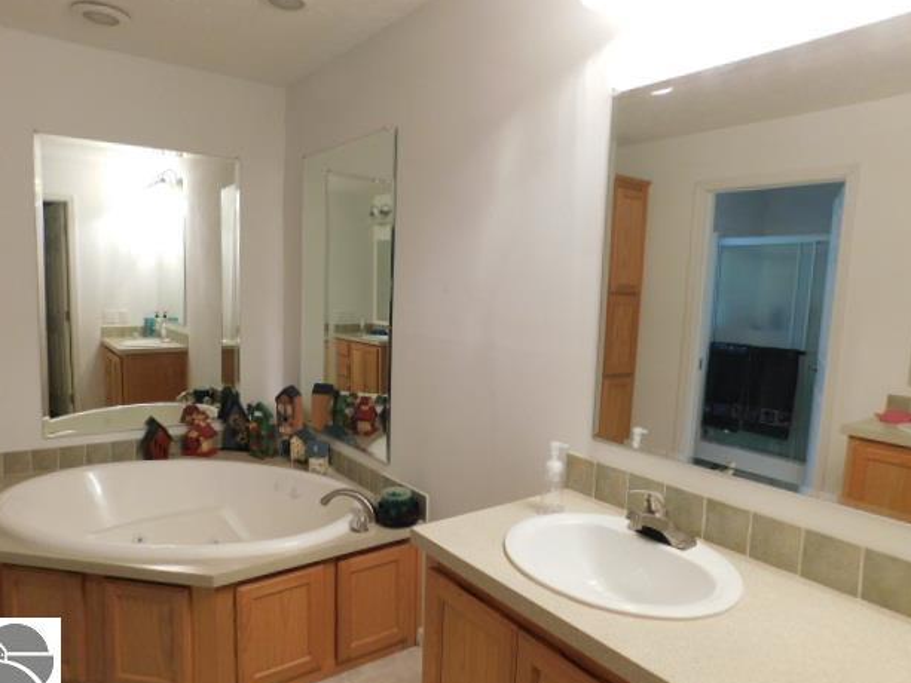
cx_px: 440
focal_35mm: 24
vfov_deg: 56.8
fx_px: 632
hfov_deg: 71.6
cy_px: 349
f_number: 3
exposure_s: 1/30
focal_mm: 4
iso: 200
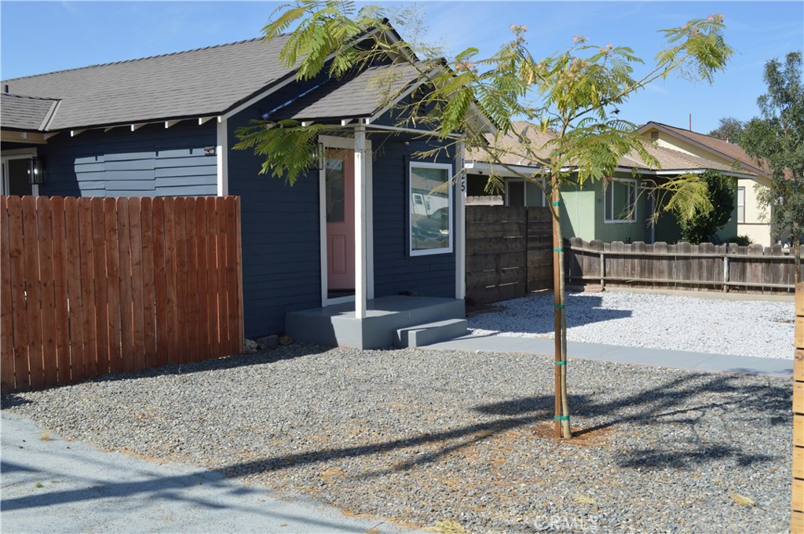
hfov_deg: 49.6
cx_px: 402
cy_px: 267
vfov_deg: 34.1
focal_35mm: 39
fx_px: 870
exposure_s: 1/200
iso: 100
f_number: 7.1
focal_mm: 26
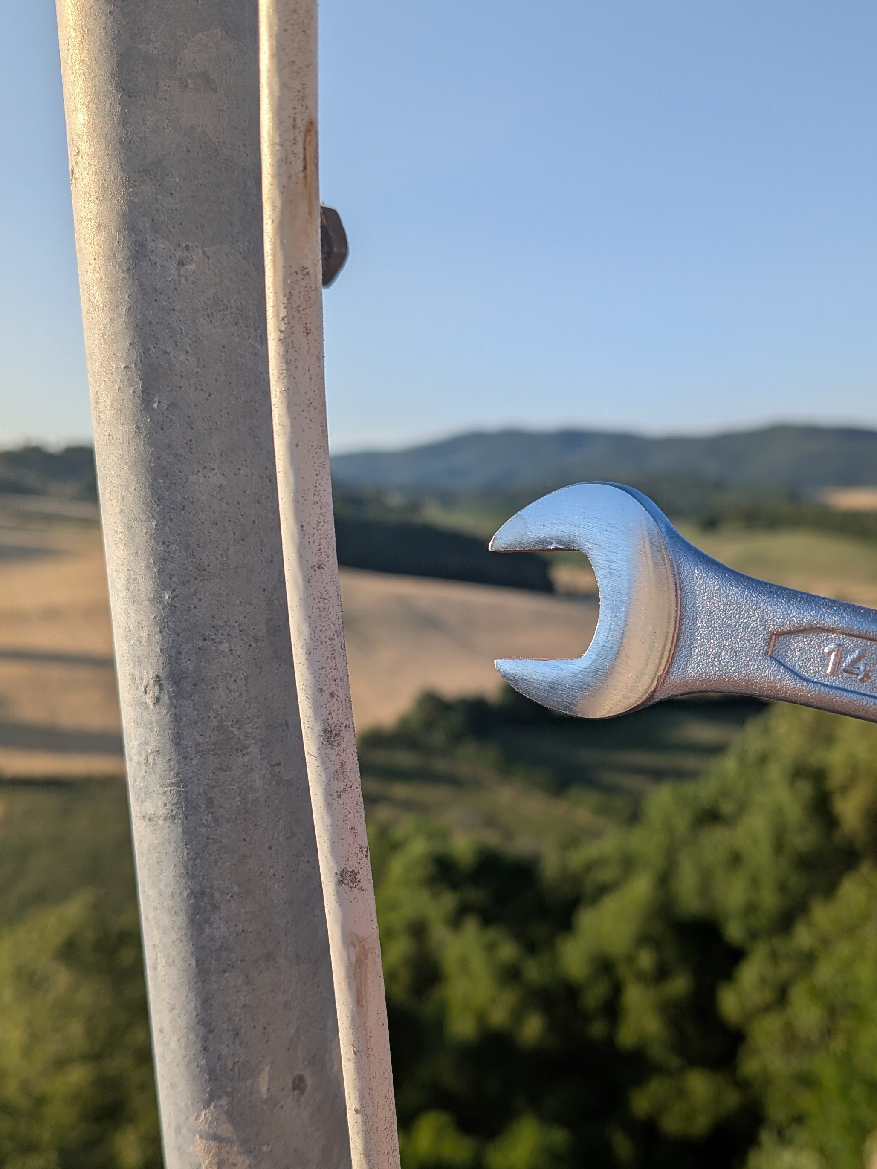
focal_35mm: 35
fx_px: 1182
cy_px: 741
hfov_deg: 40.3
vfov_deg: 52.0
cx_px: 563
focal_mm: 4.53
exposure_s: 1/1337
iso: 27
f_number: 1.7
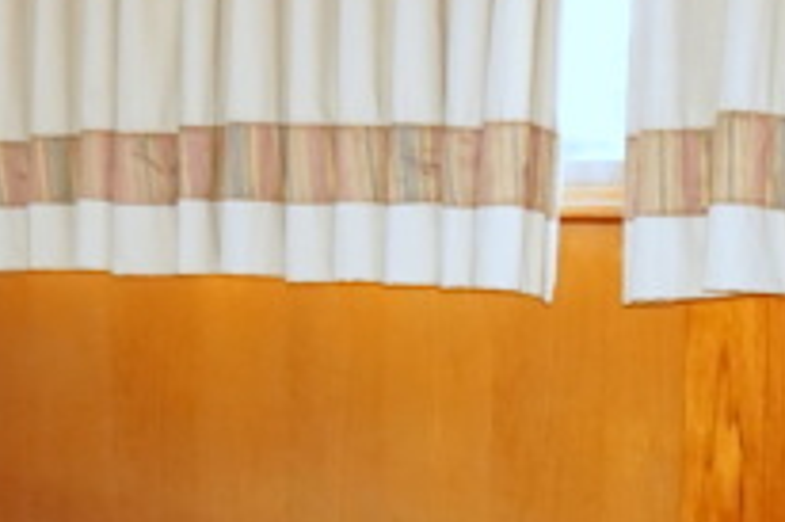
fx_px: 2288
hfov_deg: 19.3
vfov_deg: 11.6
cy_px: 1084
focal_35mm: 105
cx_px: 156
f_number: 2.8
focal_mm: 16
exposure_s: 1/160
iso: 1000
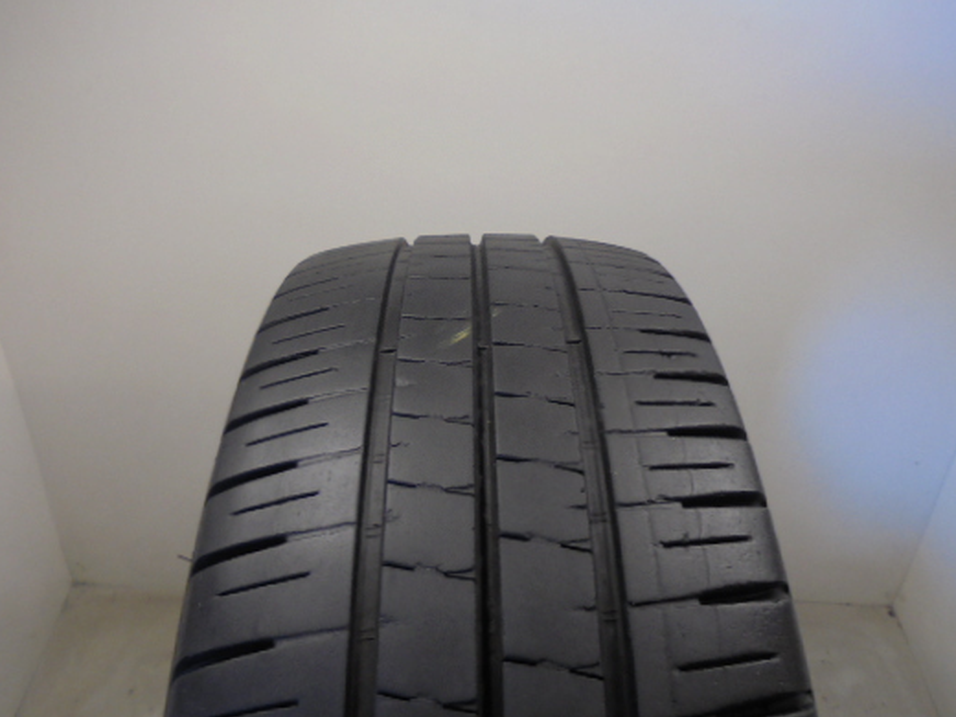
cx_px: 447
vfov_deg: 44.0
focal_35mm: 32
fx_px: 884
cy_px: 303
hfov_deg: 56.8
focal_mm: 4.6
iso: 100
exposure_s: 1/40
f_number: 3.5
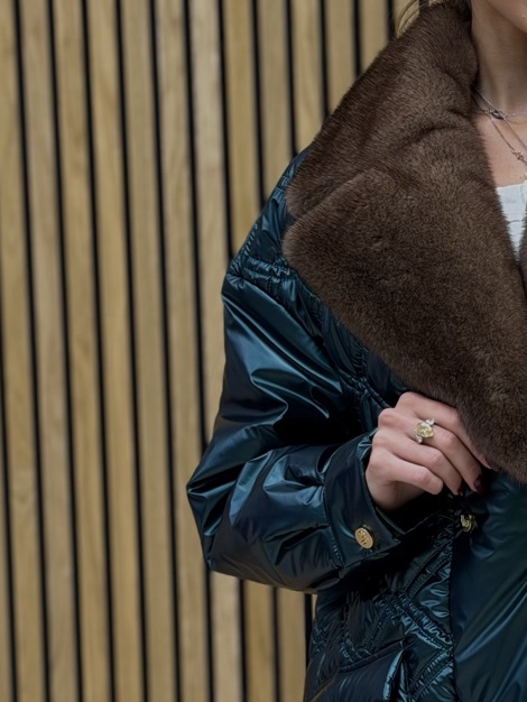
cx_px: 514
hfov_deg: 12.7
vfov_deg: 17.0
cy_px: 505
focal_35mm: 115
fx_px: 2333
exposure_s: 1/100
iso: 64
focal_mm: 6.76
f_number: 1.78
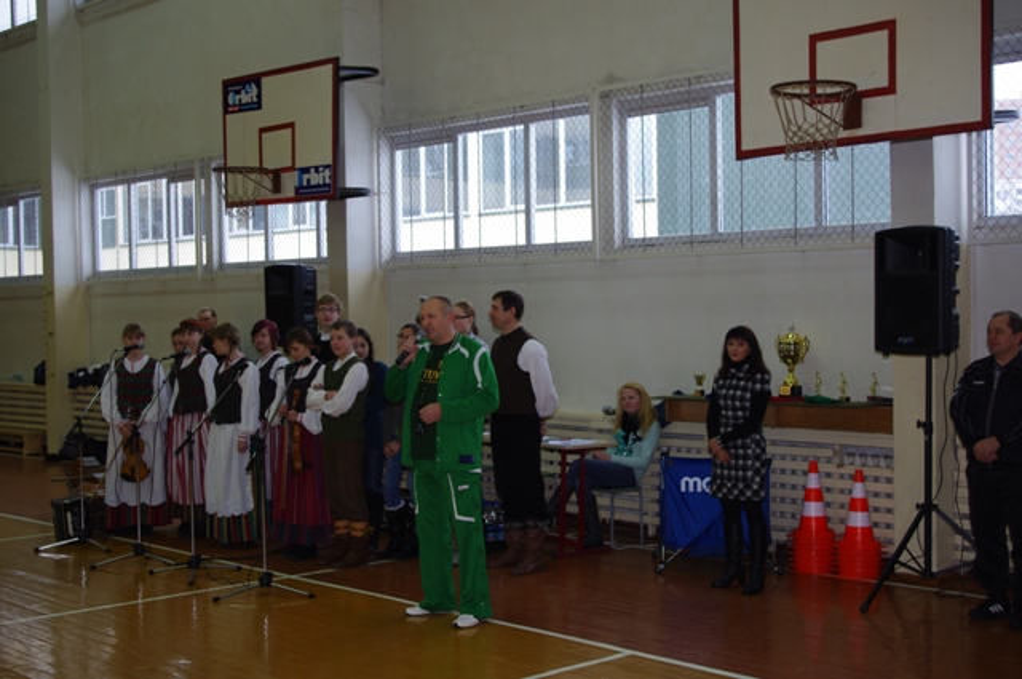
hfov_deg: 38.2
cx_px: 511
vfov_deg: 25.9
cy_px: 340
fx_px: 1474
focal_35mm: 52
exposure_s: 1/25
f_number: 4.5
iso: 200
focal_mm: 35
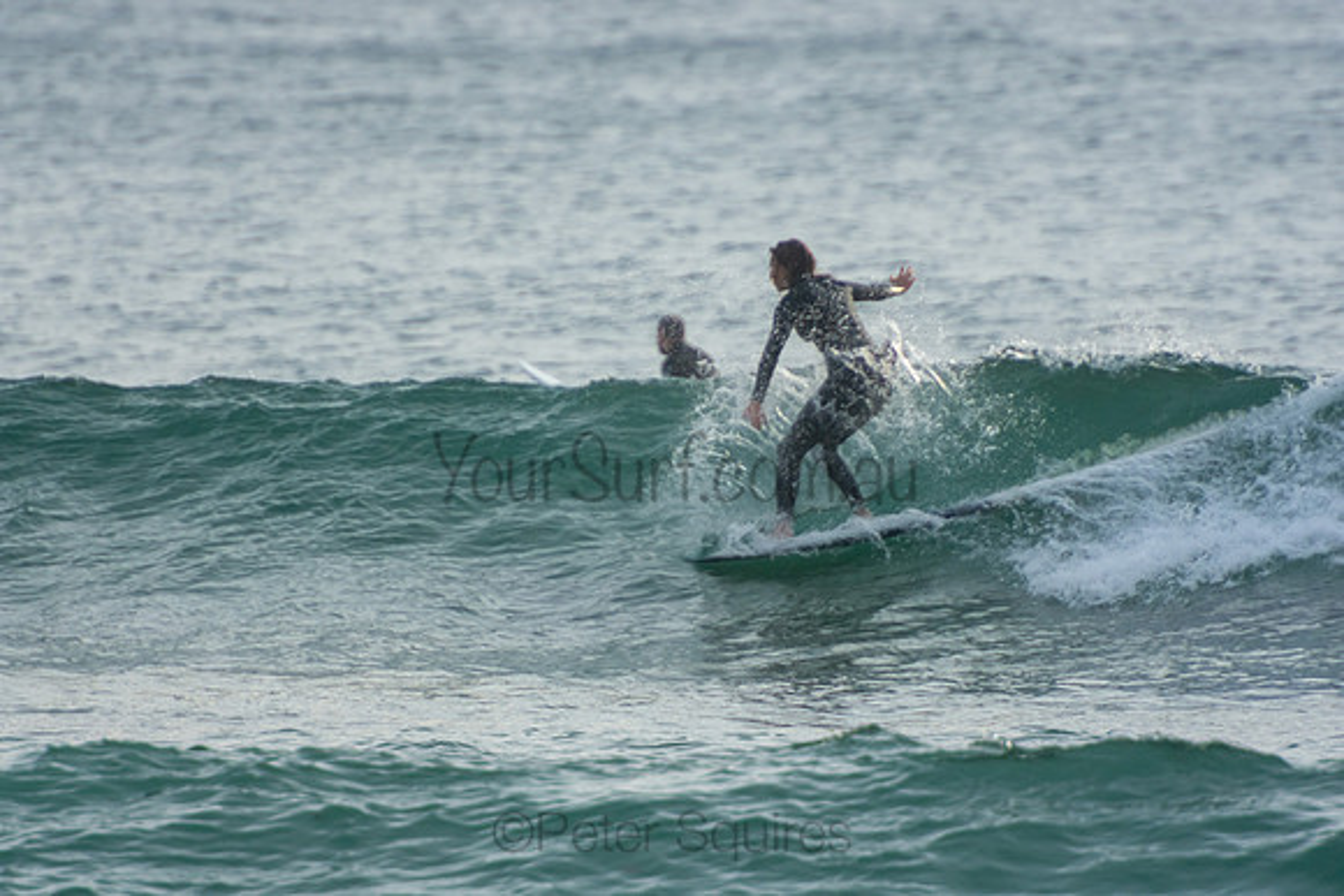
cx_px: 672
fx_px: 22404
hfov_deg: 3.4
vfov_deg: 2.3
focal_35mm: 600
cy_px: 448
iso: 360
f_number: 5.6
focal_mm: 400
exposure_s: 1/1000
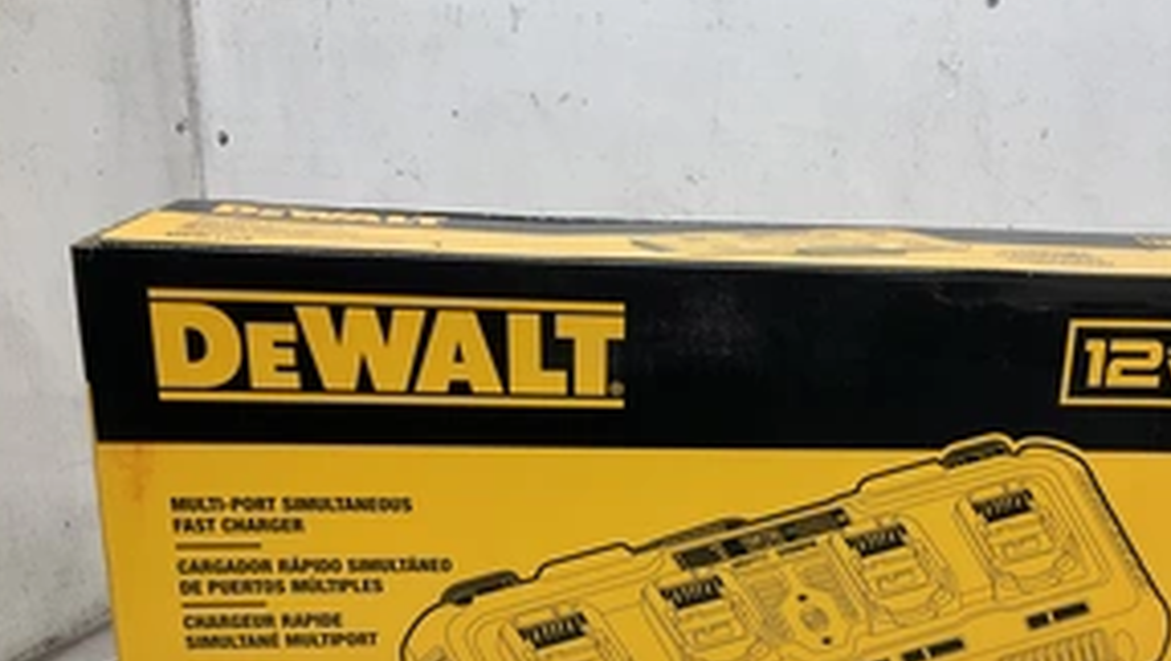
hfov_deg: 45.6
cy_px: 530
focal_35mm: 44
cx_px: 787
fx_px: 1367
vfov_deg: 26.7
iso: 40
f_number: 1.8
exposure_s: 1/120
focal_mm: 3
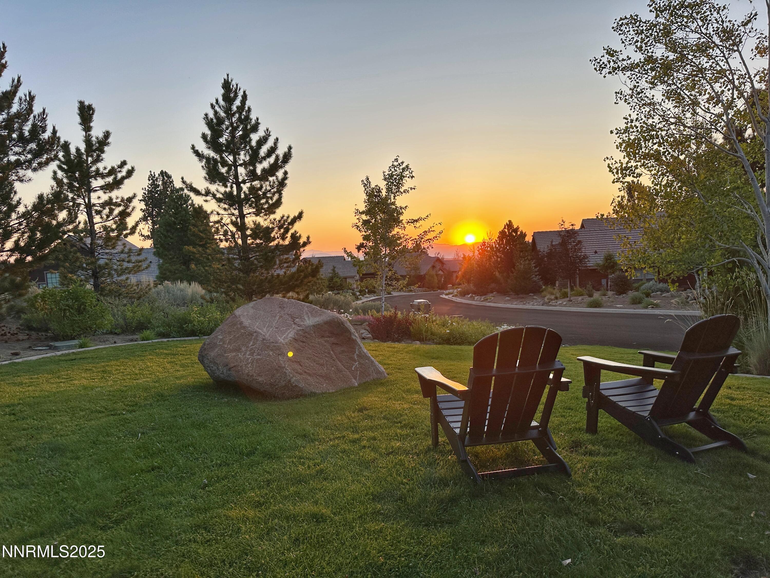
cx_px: 385
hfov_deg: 71.6
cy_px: 289
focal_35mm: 24
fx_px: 534
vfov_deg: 56.8
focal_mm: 6.86
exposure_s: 1/872
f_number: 1.78
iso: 80
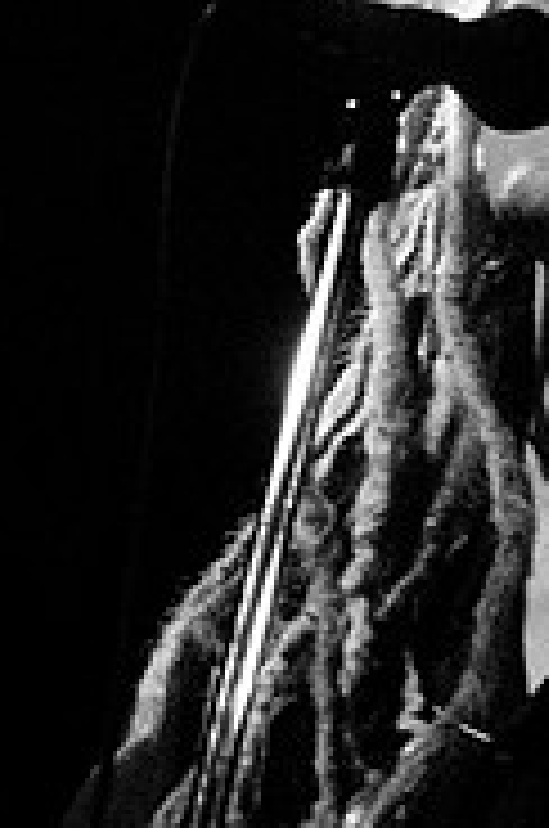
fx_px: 5212
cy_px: 644
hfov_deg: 6.0
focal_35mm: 227
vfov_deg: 9.1
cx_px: 646
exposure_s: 1/60
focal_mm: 62
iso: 800
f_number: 2.8
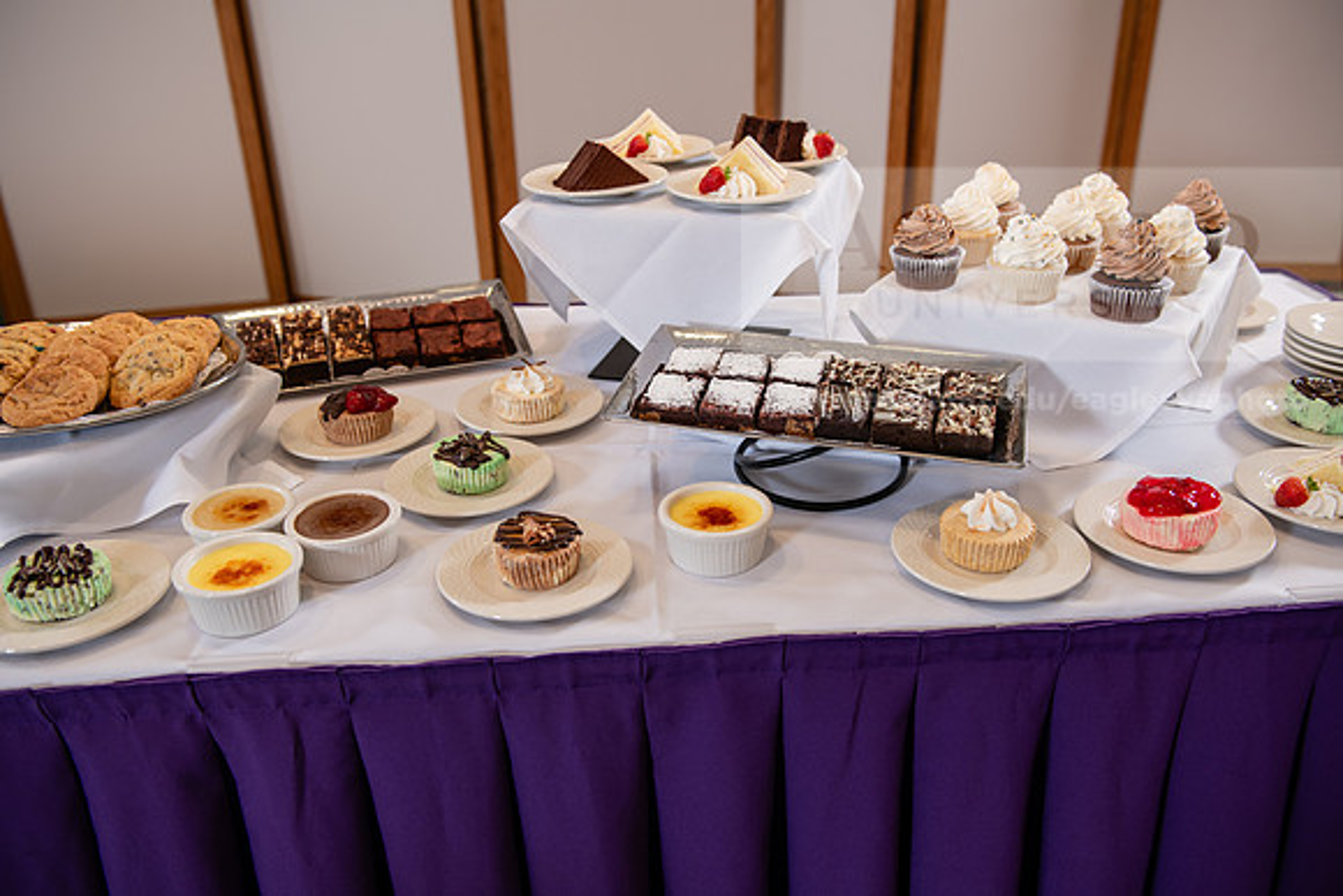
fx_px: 1194
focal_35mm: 32
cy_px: 448
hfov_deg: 58.7
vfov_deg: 41.1
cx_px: 672
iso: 320
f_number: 3.5
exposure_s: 1/160
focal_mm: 32
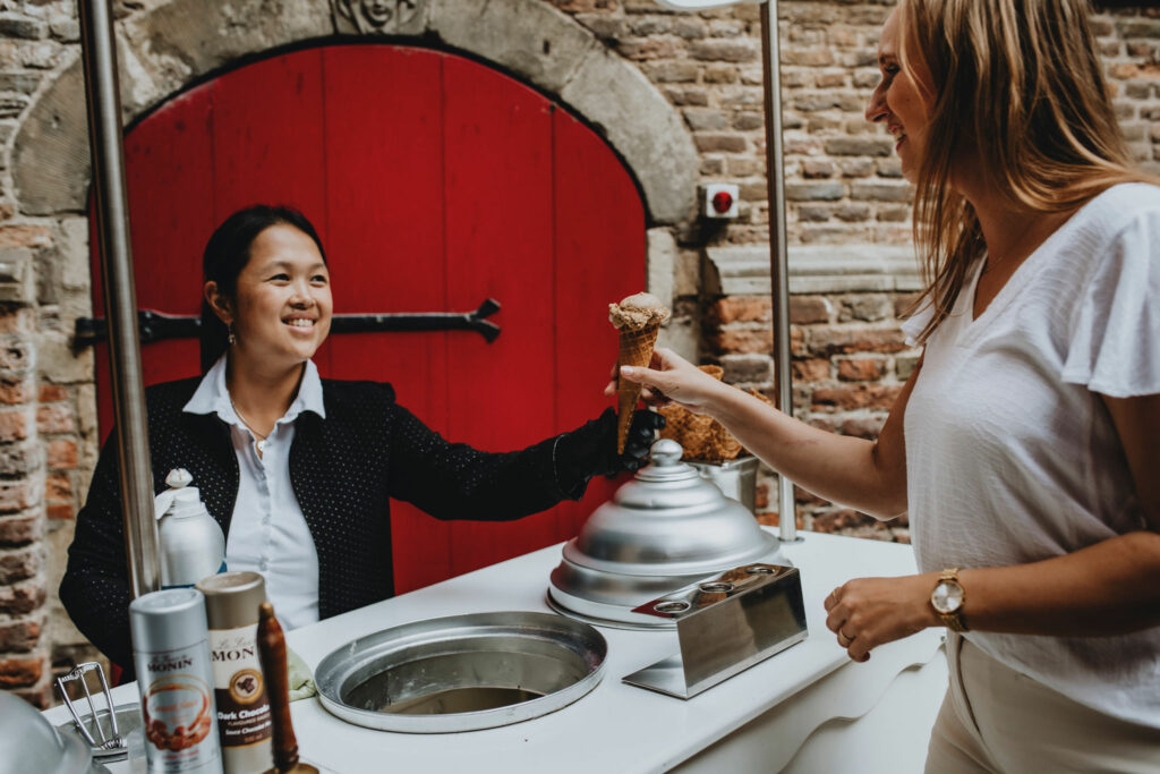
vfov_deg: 37.9
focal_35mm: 35
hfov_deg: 54.4
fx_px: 1128
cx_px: 580
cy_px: 387
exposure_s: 1/160
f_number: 3.2
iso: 250
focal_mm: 35
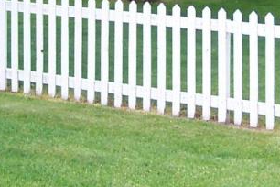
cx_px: 229
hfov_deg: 14.3
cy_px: -91
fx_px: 1112
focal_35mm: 143
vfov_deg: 9.3
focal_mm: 8
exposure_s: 1/500
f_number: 2.8
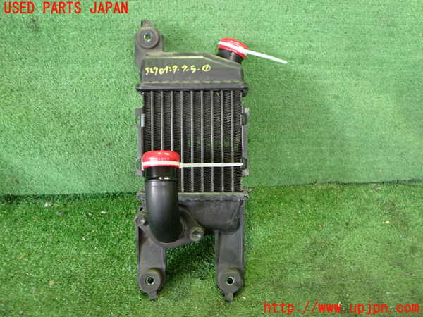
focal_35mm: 30
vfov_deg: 46.8
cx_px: 212
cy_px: 158
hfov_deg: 60.0
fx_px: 367
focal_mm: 5.4
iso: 640
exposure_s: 1/30
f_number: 2.3
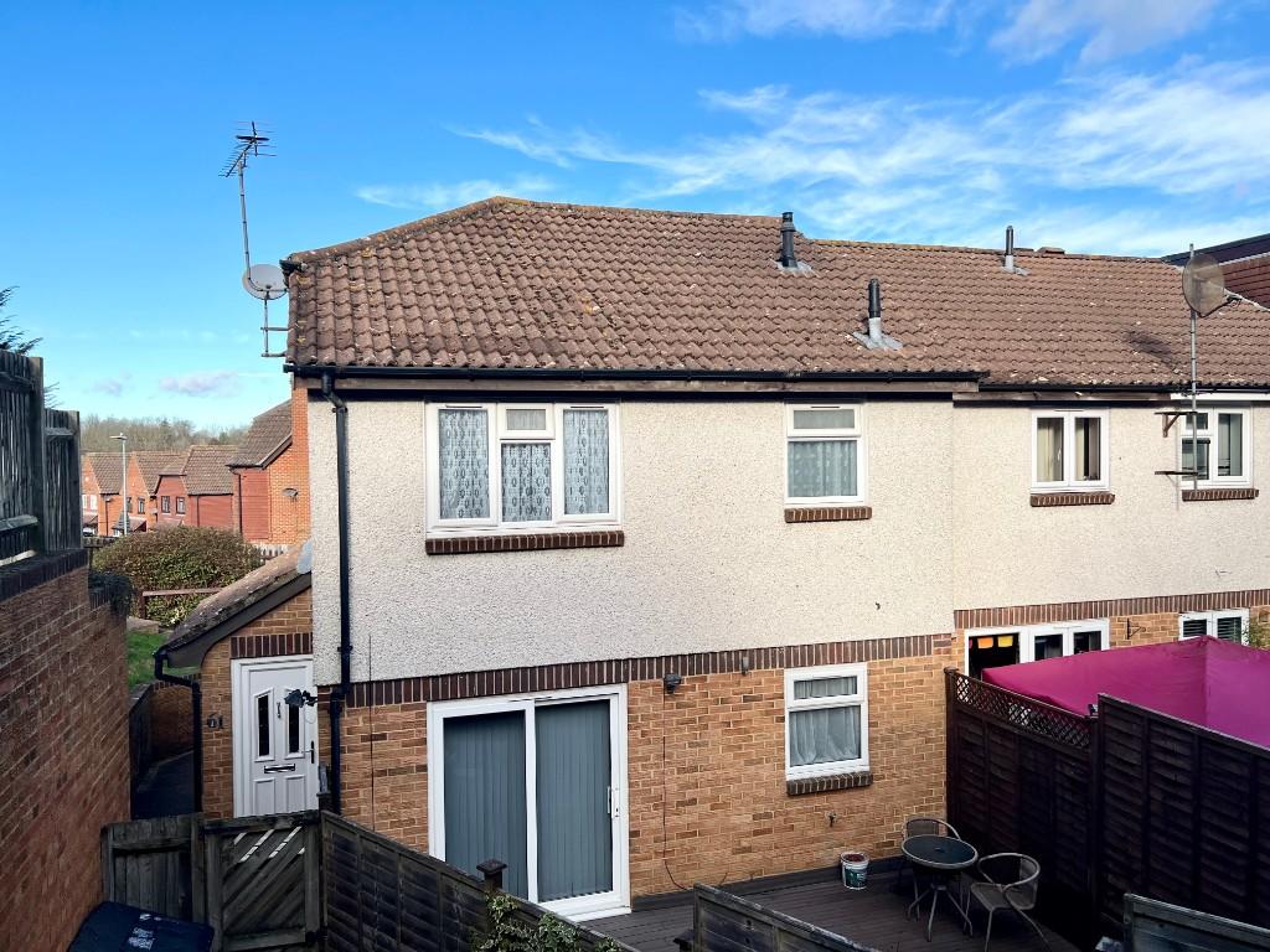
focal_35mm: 26
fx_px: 954
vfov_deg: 53.1
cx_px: 635
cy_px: 476
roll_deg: +1.5
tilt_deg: -1.8
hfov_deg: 67.3
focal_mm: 5.7
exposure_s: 1/2841
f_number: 1.5
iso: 50
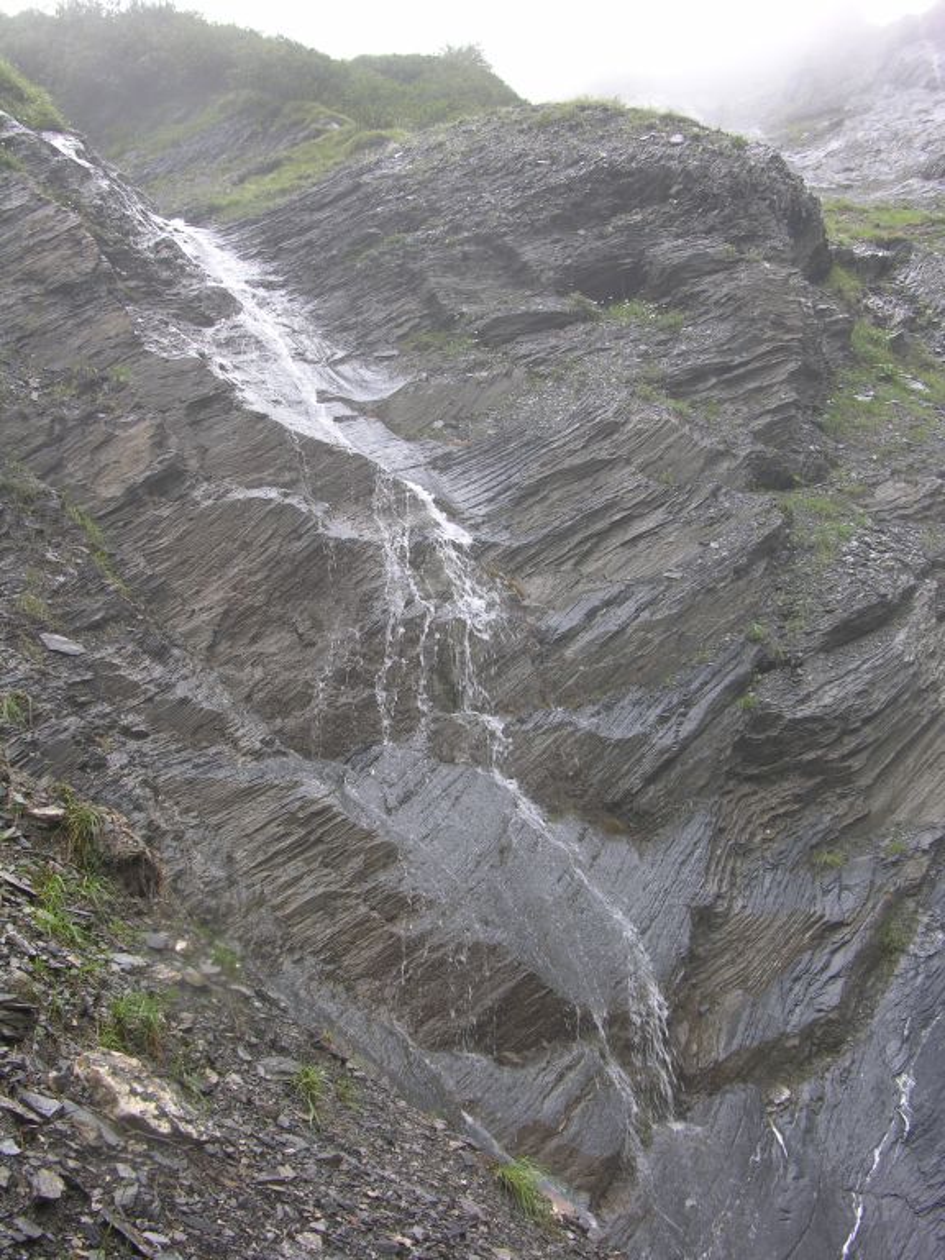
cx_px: 472
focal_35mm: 35
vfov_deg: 52.6
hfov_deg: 40.7
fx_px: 1274
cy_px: 630
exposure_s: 1/83.4
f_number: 4
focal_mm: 8.9
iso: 50
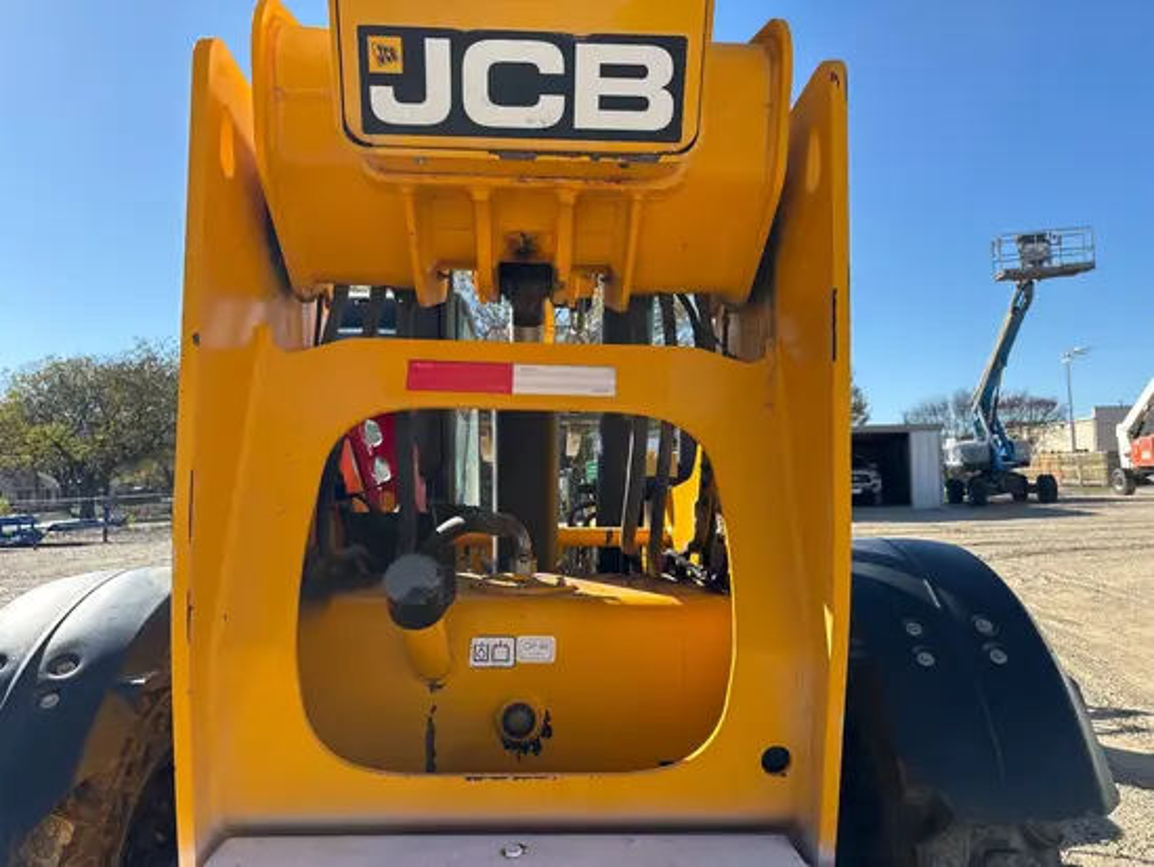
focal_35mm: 26
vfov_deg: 53.1
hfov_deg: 67.3
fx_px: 867
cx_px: 577
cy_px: 434
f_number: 1.6
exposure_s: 1/1783
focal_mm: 5.96
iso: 50
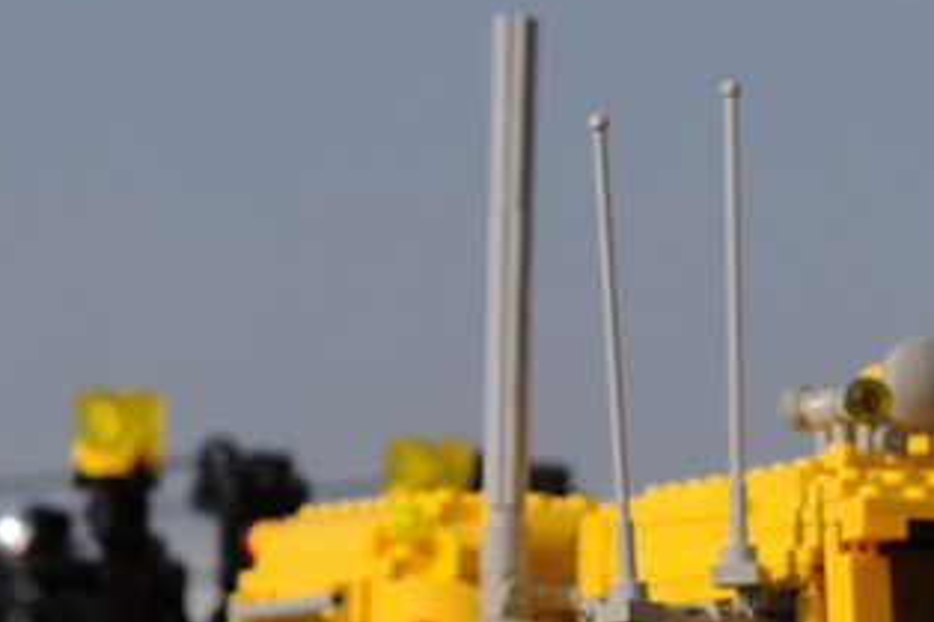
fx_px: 10777
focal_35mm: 416
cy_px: 967
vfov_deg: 3.3
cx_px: 872
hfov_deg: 5.0
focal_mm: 85
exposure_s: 1/2500
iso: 200
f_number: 5.6
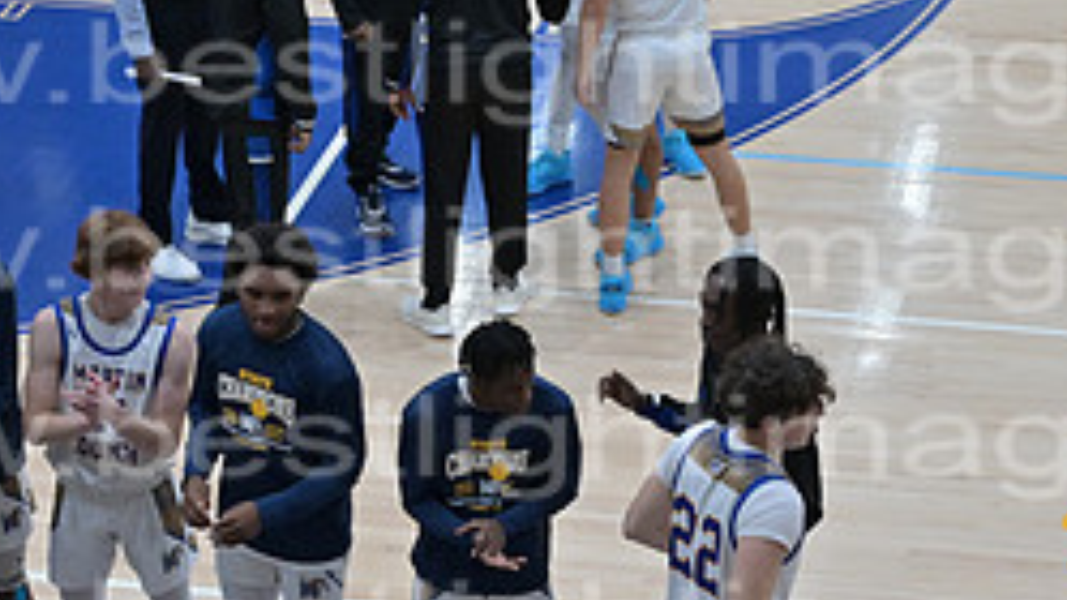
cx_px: 660
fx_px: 3451
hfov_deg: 17.6
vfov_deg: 9.9
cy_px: 540
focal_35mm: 122
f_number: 4
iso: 3200
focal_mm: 50
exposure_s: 1/400
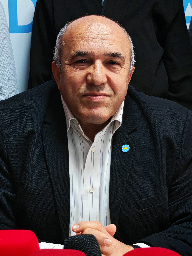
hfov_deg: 18.0
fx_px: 607
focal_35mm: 82
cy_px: 126
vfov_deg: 23.8
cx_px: 74
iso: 1000
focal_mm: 6.12
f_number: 1.9
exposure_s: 1/50
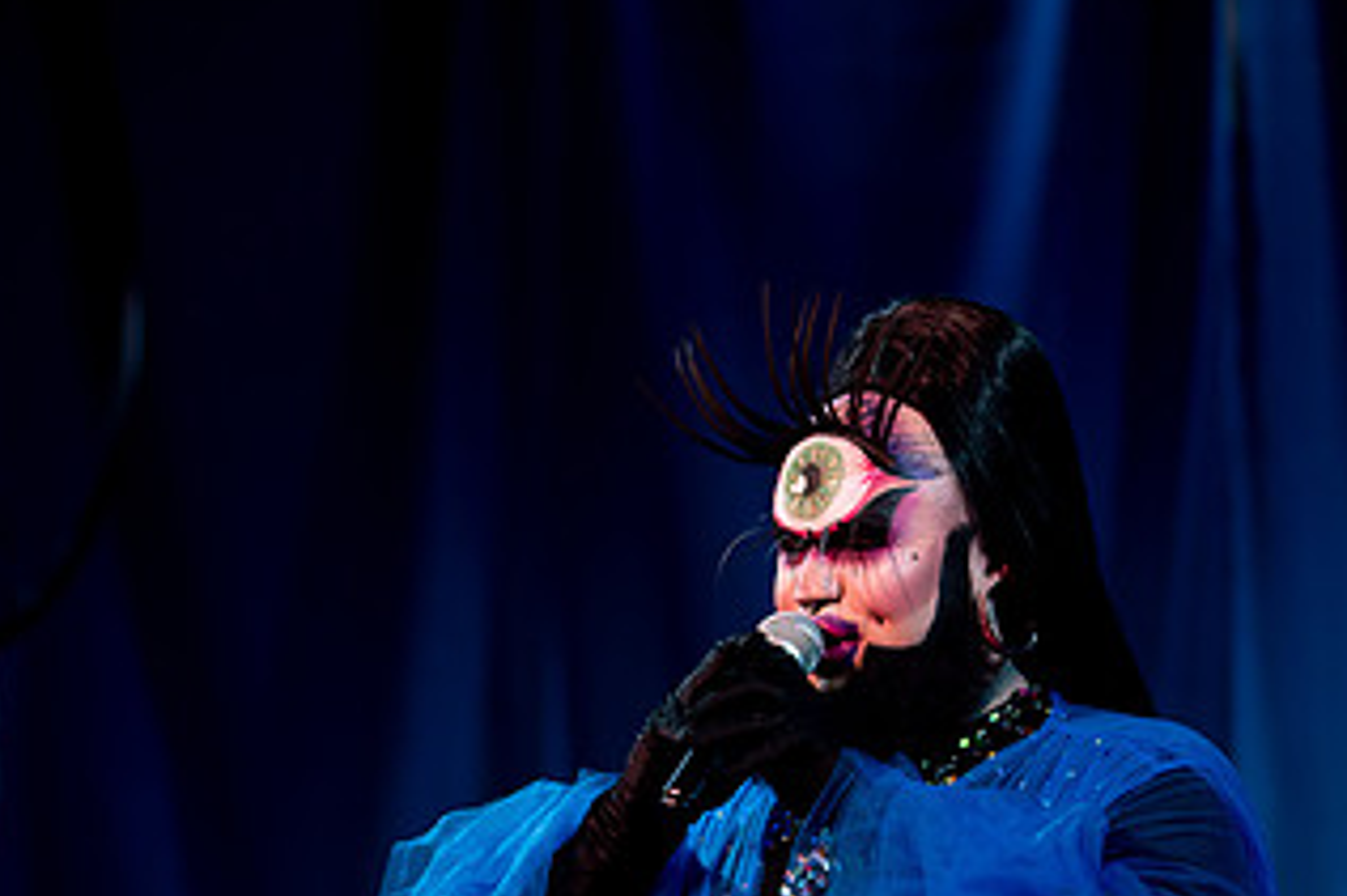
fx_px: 7180
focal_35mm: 192
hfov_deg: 10.7
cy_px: 739
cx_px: 501
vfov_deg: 7.1
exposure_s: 1/200
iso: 2000
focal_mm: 105
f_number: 2
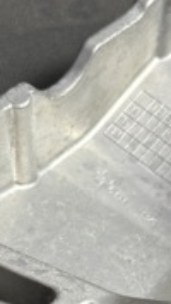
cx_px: 137
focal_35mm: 102
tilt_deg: -48.3
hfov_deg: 11.8
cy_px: 234
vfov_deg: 20.8
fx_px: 823
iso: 100
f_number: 1.6
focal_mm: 5.96
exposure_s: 1/50
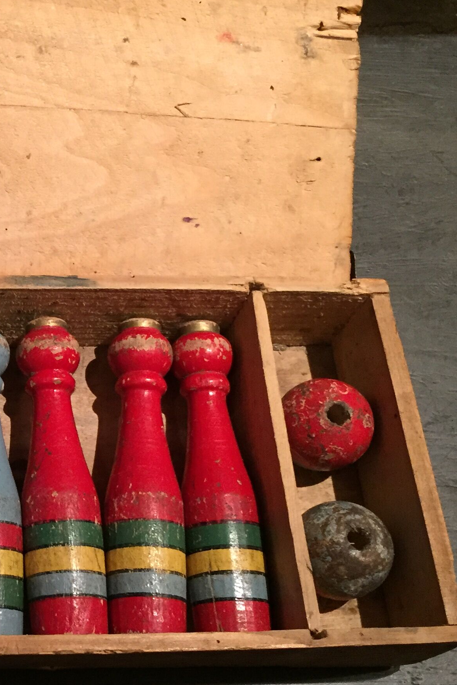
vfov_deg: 35.6
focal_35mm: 56
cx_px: -80
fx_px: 1066
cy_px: 365
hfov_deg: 22.4
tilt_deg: -67.7
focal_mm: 4.15
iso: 250
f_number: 2.2
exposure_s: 1/33
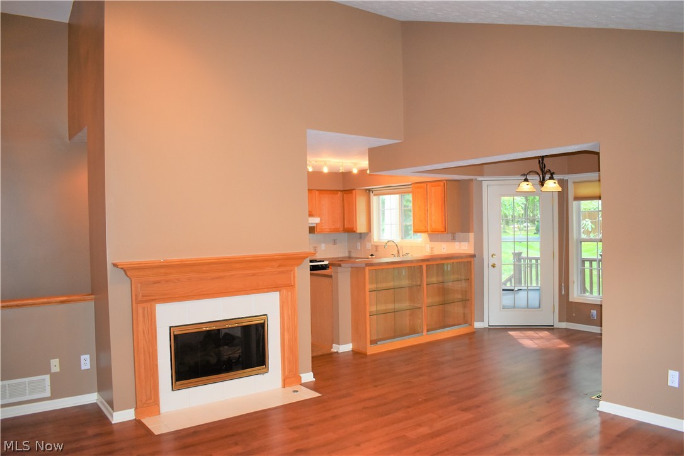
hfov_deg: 67.4
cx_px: 342
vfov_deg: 47.9
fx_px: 513
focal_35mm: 27
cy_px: 228
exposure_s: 1/160
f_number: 3.5
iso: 800
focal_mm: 18
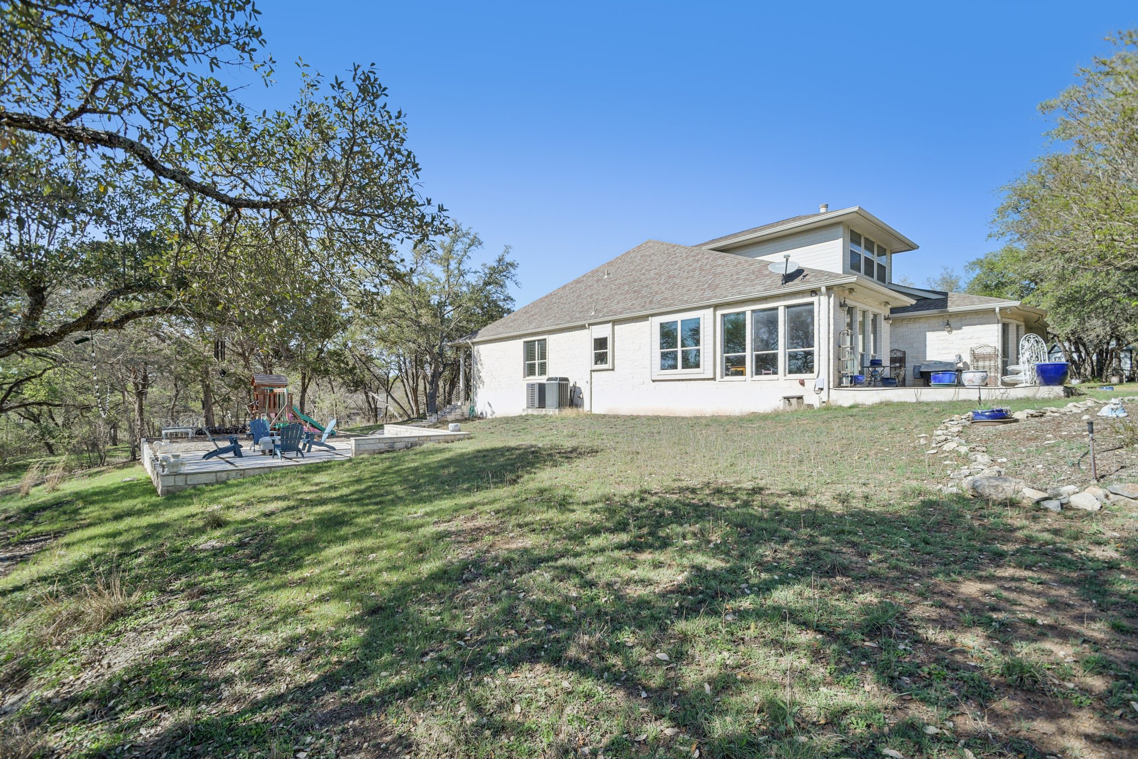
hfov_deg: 100.4
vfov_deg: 77.3
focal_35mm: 15
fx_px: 474
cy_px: 380
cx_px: 569
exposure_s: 1/400
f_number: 8
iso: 400
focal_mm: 10
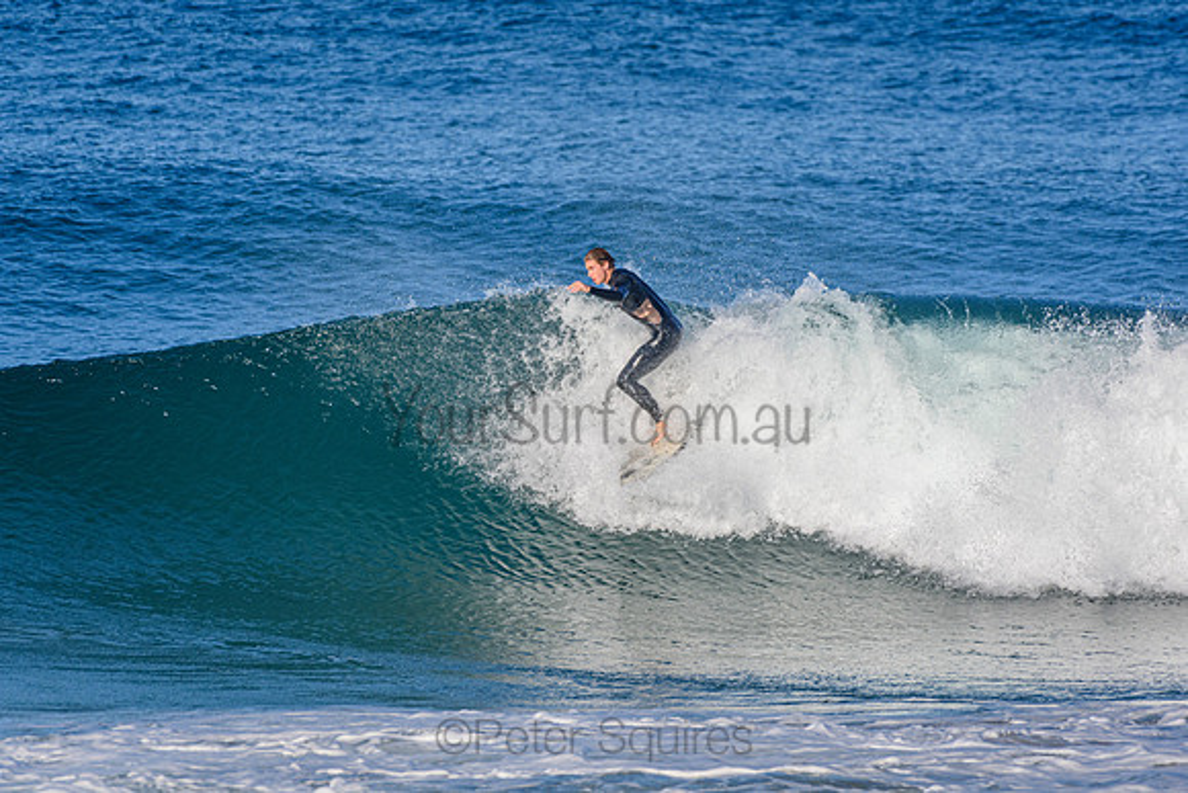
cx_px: 594
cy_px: 396
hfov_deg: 2.7
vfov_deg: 1.8
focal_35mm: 750
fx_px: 24755
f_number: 5.6
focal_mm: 500
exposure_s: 1/2000
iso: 280
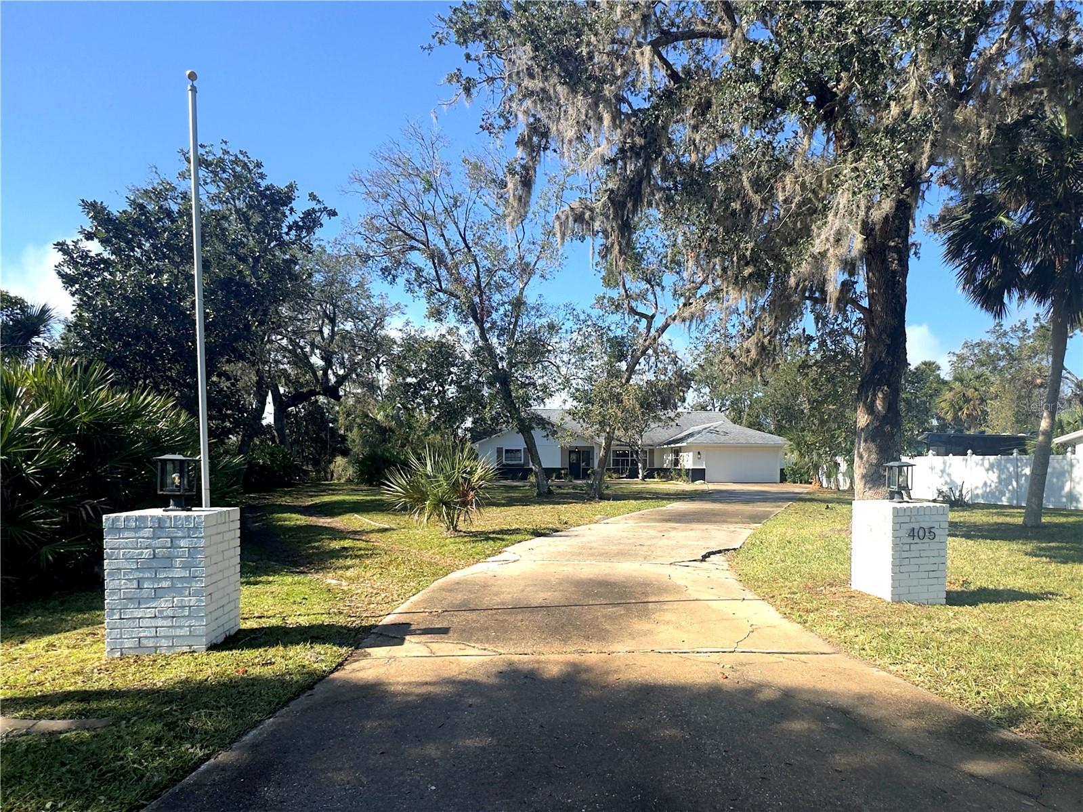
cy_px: 406
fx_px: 438
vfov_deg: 85.7
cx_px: 542
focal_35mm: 14
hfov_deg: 102.1
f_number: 2.2
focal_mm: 2.22
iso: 40
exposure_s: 1/1277
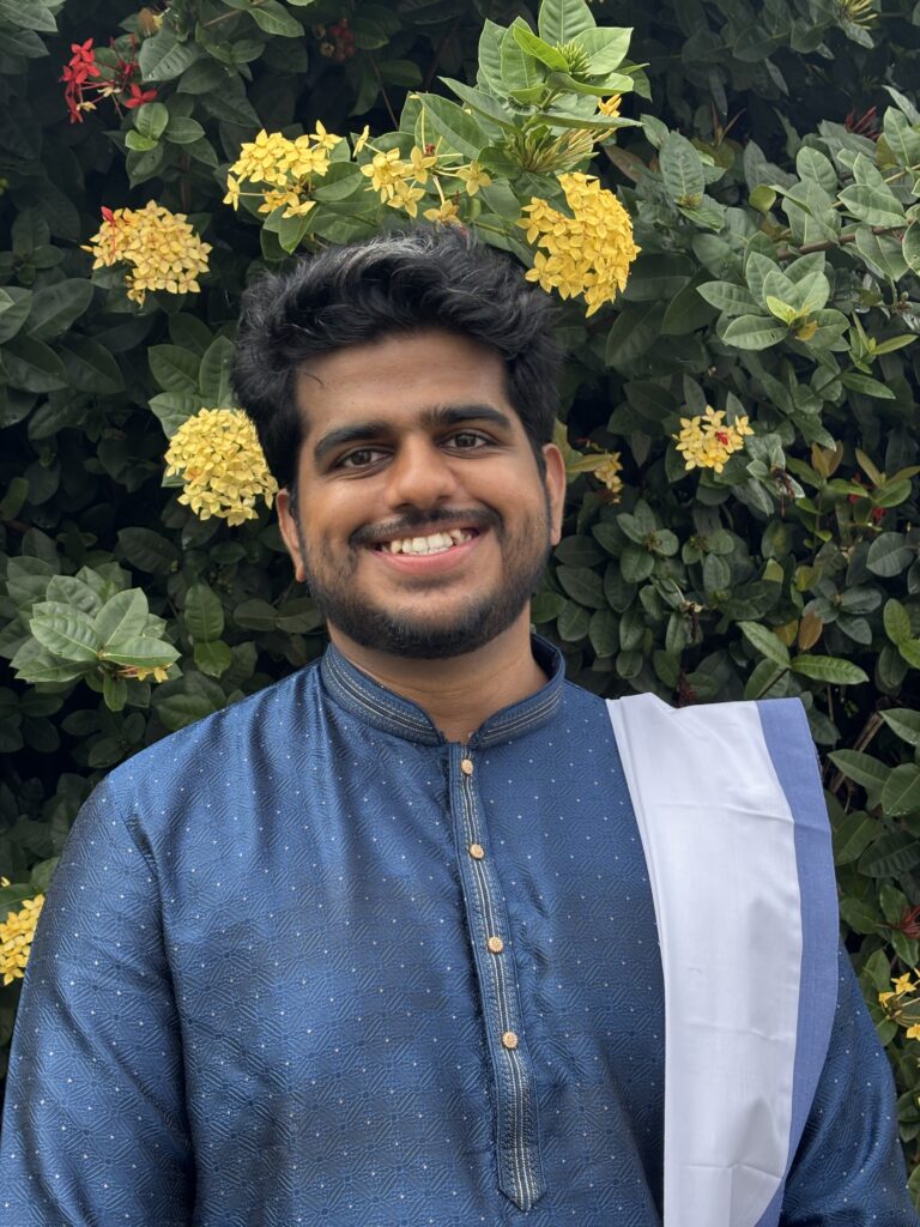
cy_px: 614
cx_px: 460
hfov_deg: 28.0
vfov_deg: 36.8
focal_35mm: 52
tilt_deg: -0.5
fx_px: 1843
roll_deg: +0.4
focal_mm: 5.96
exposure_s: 1/568
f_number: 1.6
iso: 32
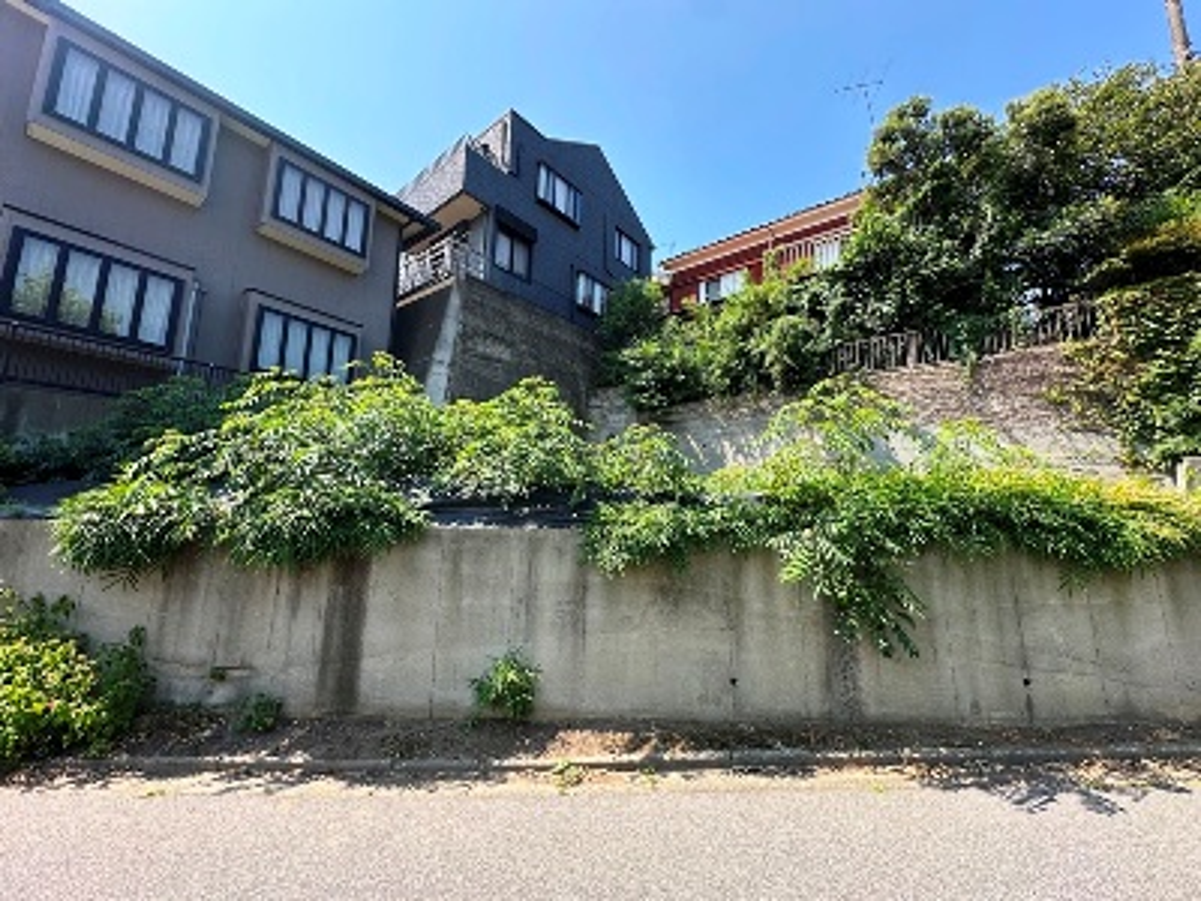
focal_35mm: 14
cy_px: 450
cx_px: 600
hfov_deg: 102.1
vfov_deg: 85.7
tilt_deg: +8.9
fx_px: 486
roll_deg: -1.5
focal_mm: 2.22
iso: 40
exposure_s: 1/498
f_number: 2.2
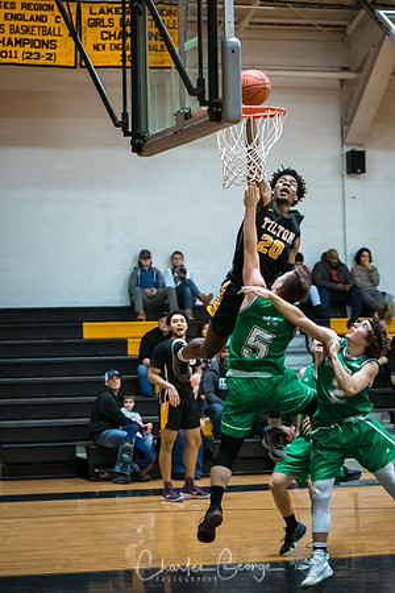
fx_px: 1728
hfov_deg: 13.0
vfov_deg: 19.5
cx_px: 198
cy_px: 296
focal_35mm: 105
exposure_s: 1/400
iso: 3200
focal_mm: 70
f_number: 2.8
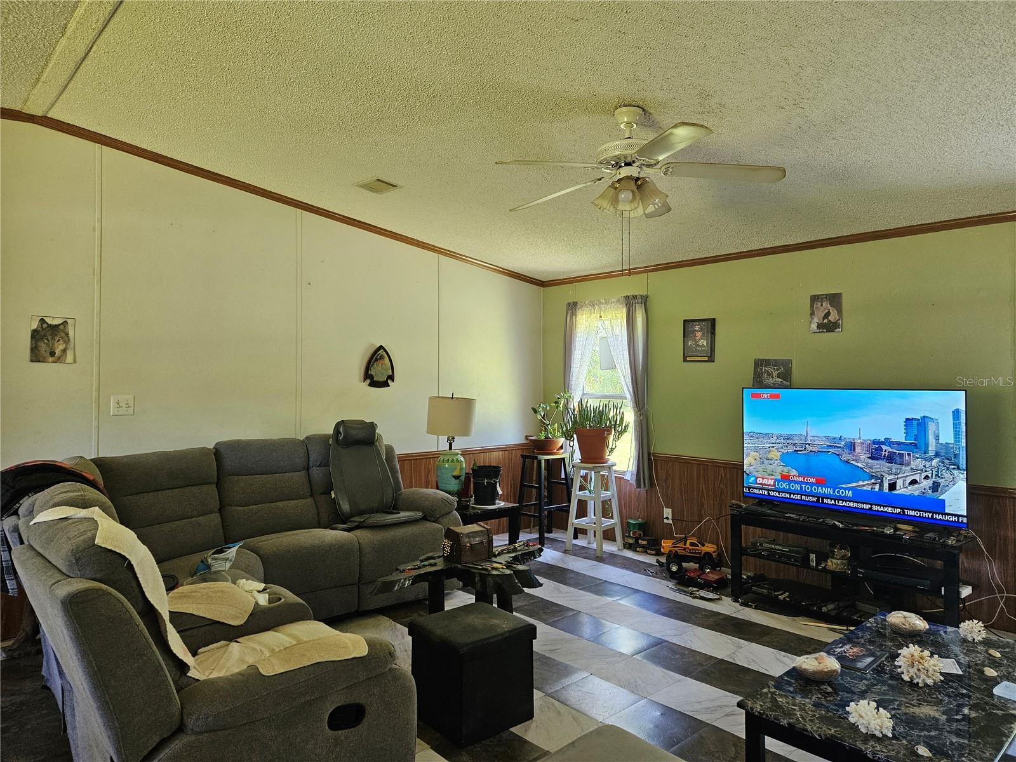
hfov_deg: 73.9
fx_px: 675
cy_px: 381
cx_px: 508
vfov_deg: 58.9
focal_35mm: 23
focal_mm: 5.4
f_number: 1.8
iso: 250
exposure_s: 1/120
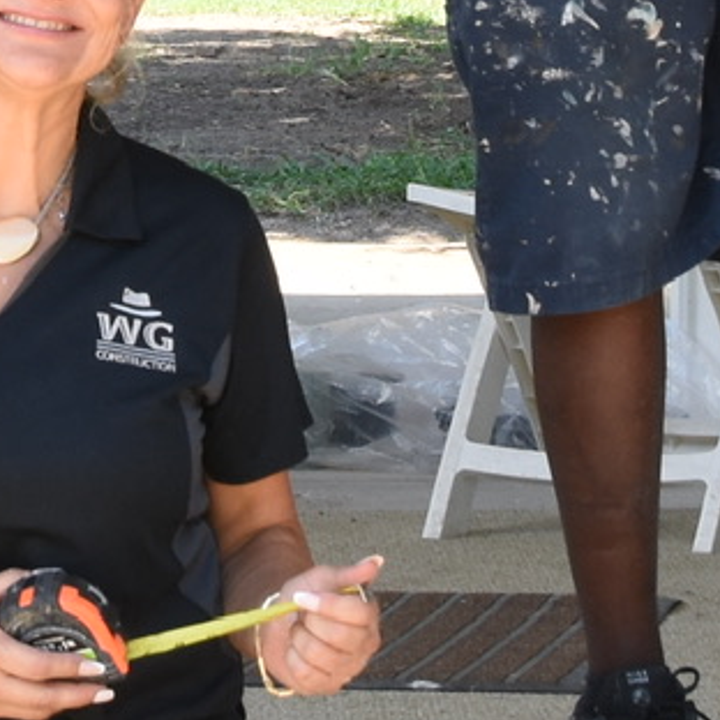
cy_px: -209
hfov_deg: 7.1
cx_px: 151
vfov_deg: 7.1
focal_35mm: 245
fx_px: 5765
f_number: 6.3
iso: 320
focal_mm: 26
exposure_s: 1/250
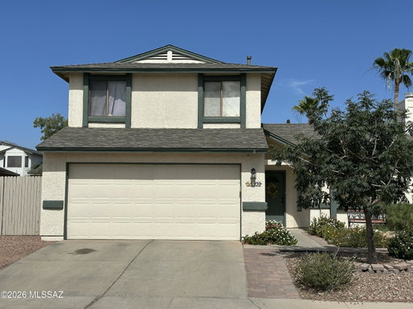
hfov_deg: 39.7
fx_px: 573
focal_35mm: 48
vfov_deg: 30.3
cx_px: 206
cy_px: 154
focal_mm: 6.86
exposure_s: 1/8929
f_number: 1.78
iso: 64
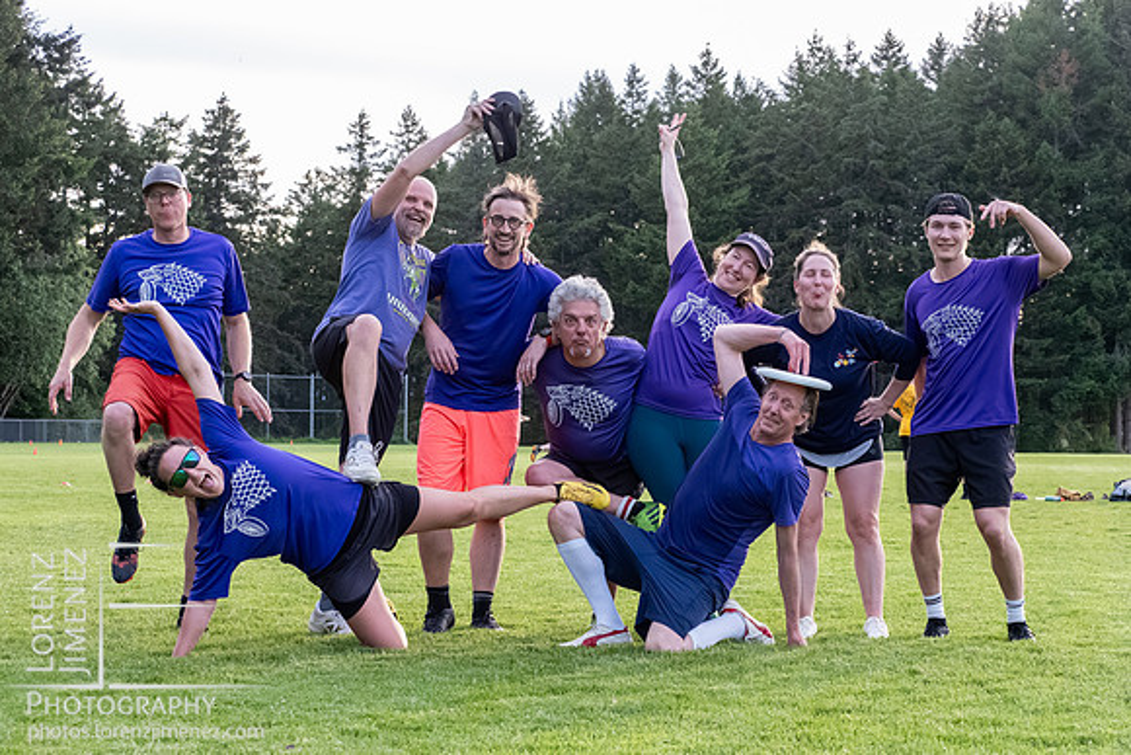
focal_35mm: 94
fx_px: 2941
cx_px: 566
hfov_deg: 21.8
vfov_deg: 14.6
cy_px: 425
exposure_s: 1/1000
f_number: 5.6
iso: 4000
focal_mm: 45
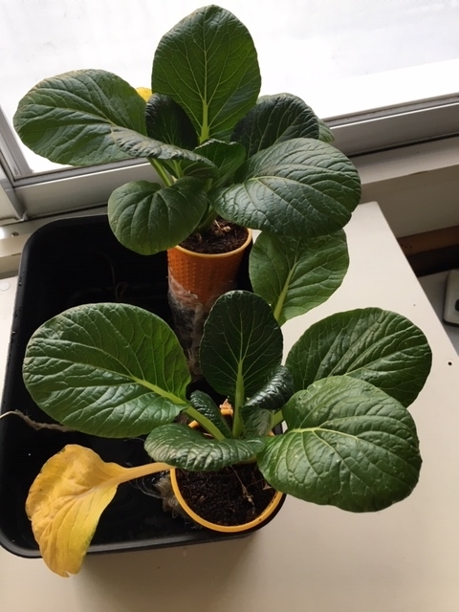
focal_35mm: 29
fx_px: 513
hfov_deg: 48.2
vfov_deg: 61.7
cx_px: 230
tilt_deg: -60.5
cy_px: 306
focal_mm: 4.15
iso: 32
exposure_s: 1/30
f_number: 2.2
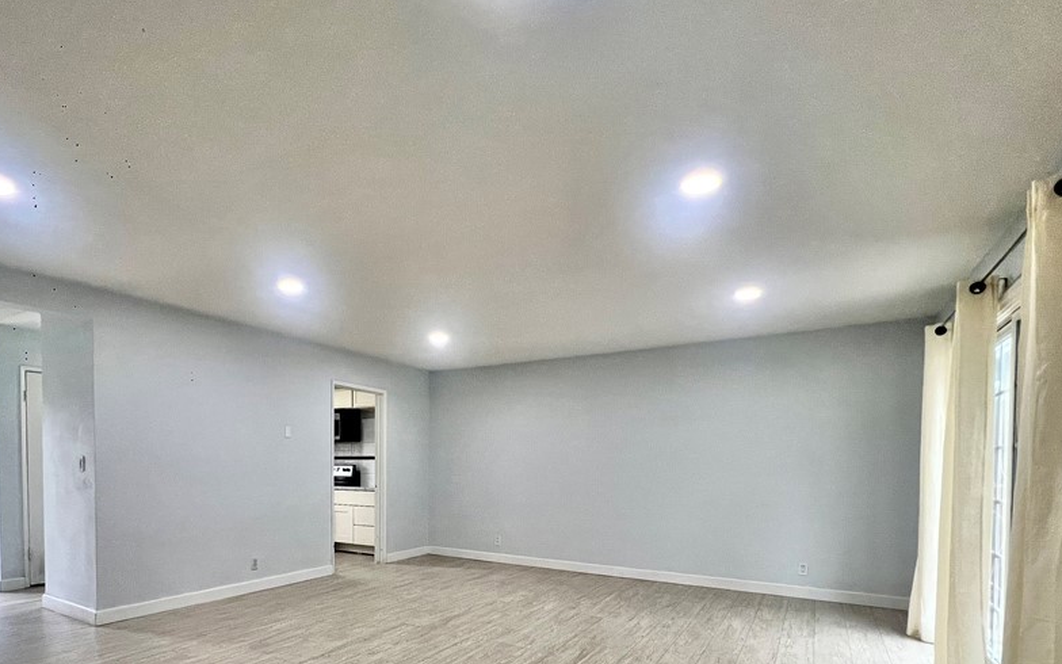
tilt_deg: -1.7
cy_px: 484
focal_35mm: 18
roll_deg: -0.5
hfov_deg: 90.2
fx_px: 521
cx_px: 440
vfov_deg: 61.9
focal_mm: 1.57
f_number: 1.8
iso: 160
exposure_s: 1/120
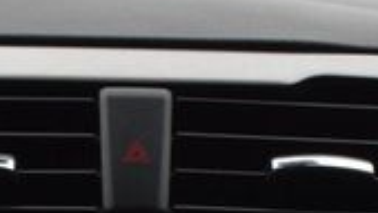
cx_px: 153
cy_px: 373
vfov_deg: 8.0
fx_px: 1485
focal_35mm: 148
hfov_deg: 14.5
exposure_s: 1/100
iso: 400
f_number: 9
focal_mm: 25
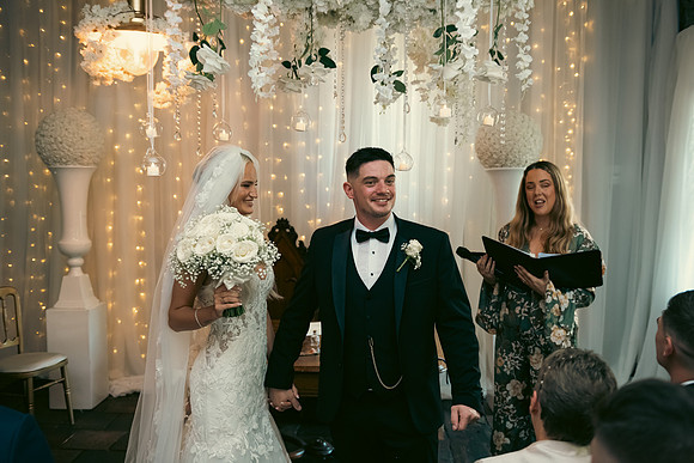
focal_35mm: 35
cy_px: 232
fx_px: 675
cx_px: 347
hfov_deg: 54.4
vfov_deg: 37.9
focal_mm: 35
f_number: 3.5
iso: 1250
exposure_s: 1/160
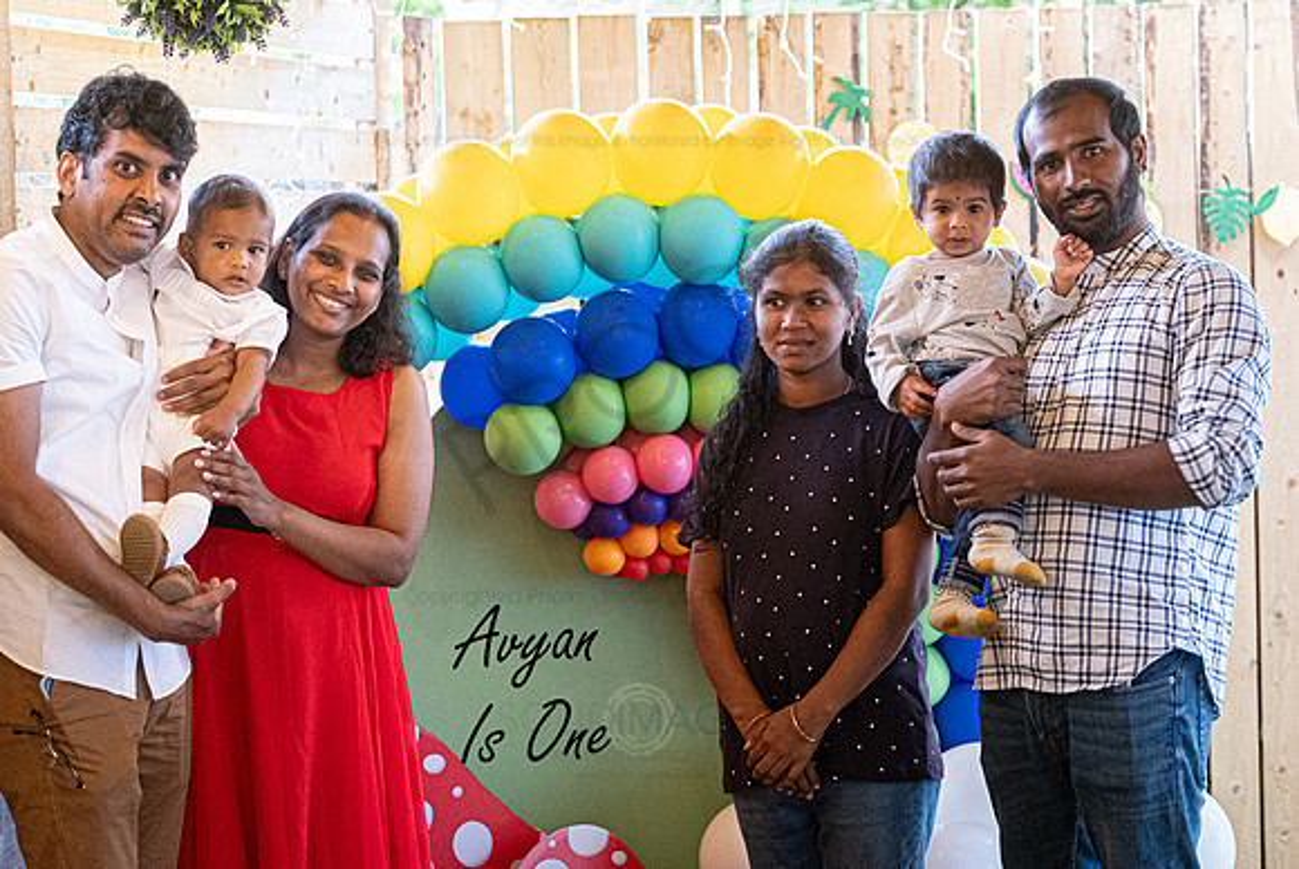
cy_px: 400
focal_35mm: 95
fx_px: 3427
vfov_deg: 14.4
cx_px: 800
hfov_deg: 21.4
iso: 3200
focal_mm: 50
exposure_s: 1/60
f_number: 2.8
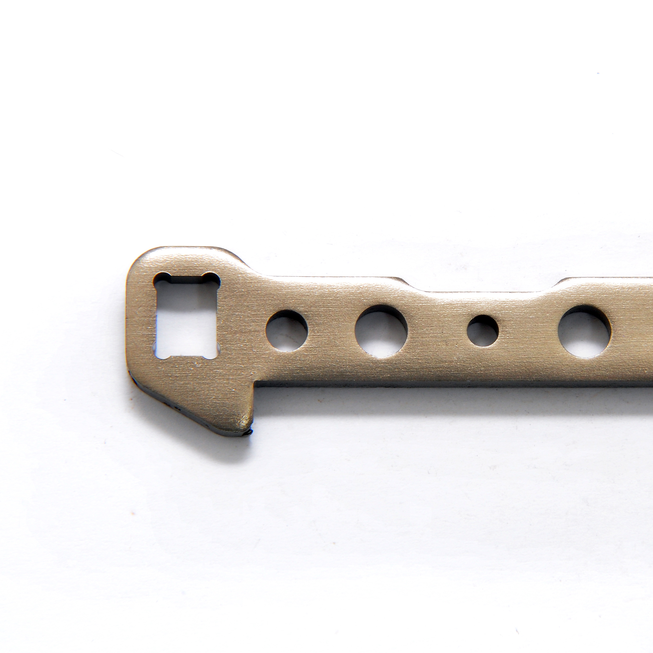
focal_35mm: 353
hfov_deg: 5.0
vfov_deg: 5.0
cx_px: 479
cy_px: 323
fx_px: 7534
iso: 400
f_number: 20
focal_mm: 180
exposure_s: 1/60
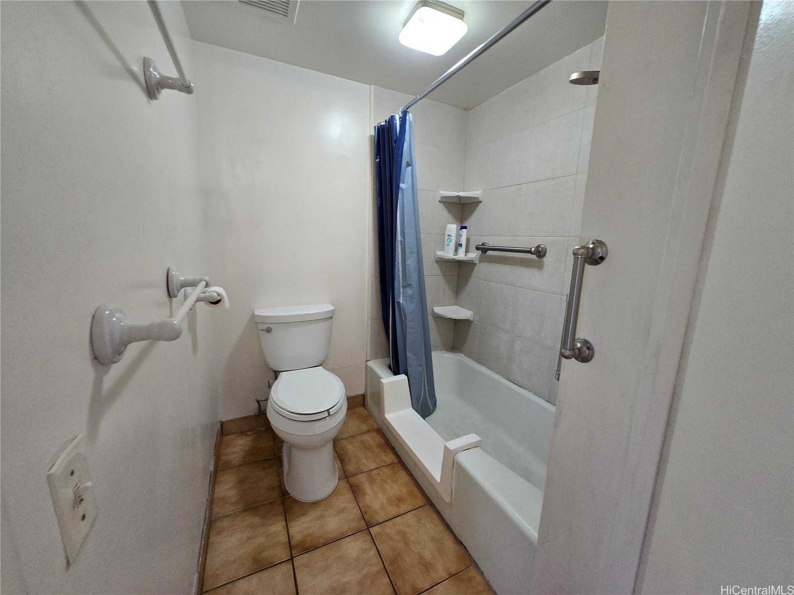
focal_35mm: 13
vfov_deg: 89.9
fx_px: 298
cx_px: 397
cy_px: 298
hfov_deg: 106.2
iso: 250
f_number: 2.2
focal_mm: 1.7
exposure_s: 1/60
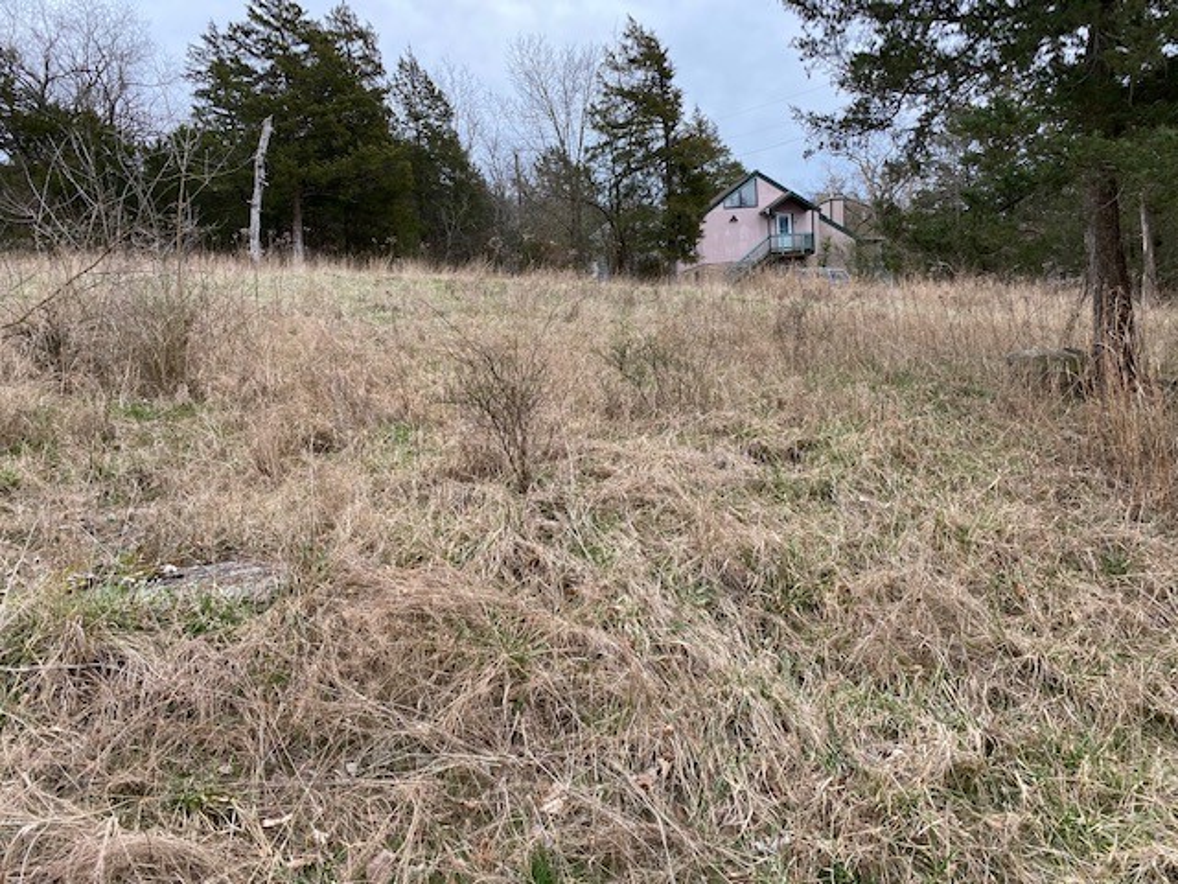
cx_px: 589
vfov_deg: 53.1
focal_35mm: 26
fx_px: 885
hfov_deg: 67.3
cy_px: 442
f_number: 1.8
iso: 32
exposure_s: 1/121
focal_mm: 4.25
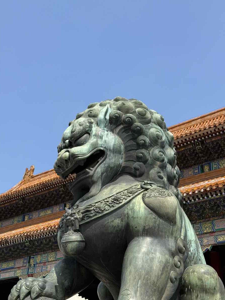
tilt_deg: +28.0
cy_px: 150
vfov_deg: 39.7
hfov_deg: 30.3
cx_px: 112
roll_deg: -2.4
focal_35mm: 48
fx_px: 416
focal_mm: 6.76
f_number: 1.78
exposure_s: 1/3891
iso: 64
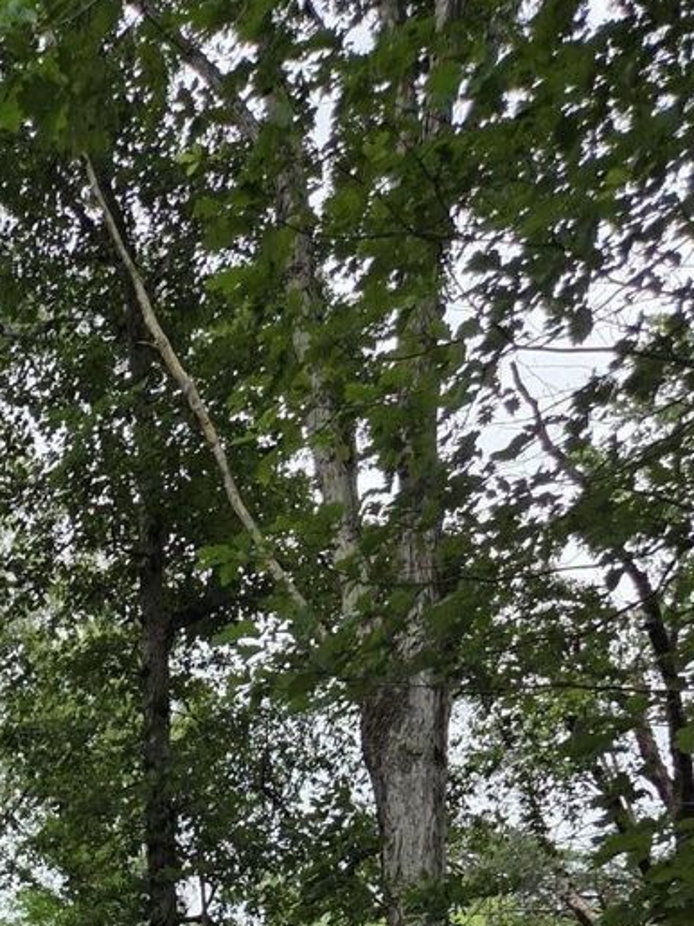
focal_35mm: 61
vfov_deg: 26.6
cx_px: -68
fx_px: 1631
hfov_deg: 22.6
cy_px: 1215
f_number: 1.8
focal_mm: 5.4
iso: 80
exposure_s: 1/2537
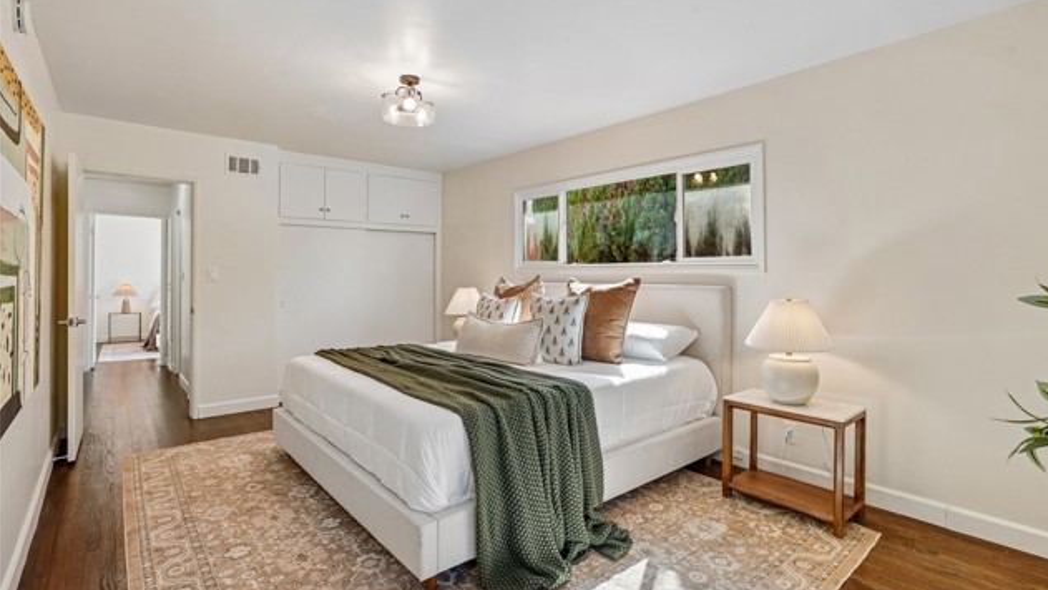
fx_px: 472
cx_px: 530
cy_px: 295
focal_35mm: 17
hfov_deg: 95.9
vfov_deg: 63.9
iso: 400
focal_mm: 16
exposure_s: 1/30
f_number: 8
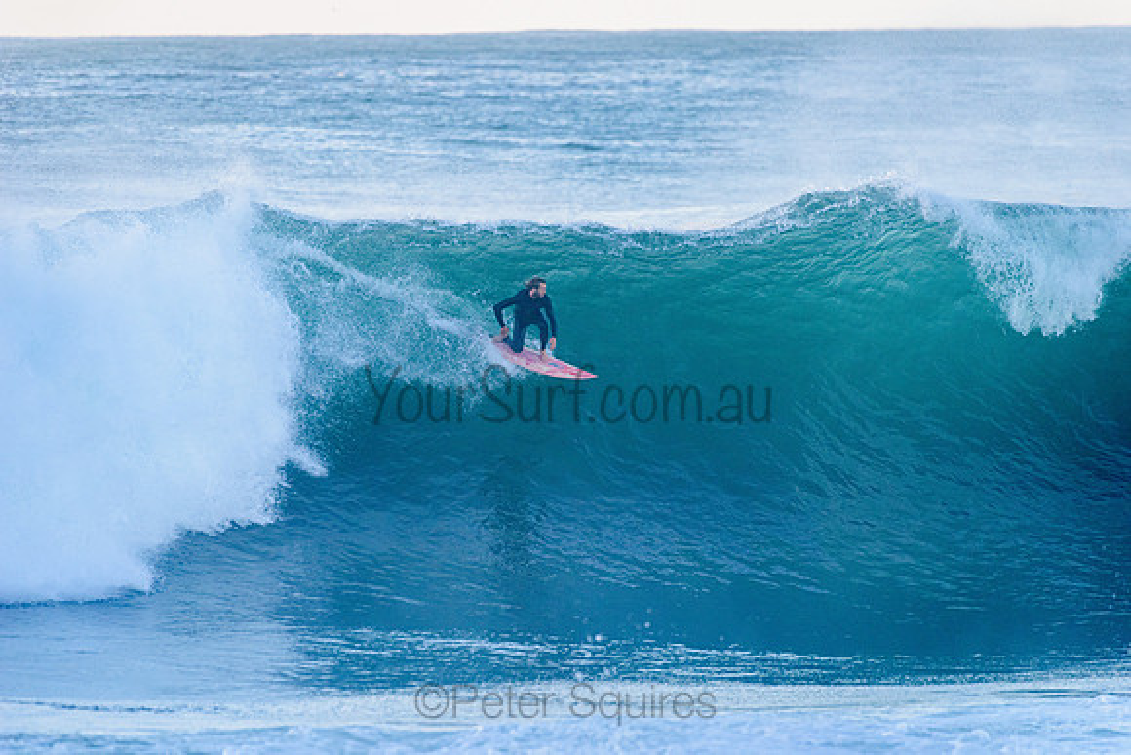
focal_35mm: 500
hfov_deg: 4.1
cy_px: 378
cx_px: 566
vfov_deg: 2.8
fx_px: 15711
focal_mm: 500
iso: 720
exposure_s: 1/1600
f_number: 5.6
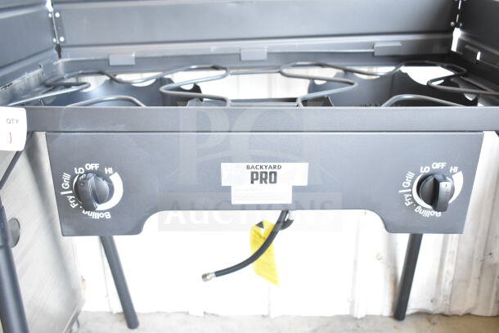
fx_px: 457
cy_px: 166
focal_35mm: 33
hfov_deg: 57.2
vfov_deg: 40.0
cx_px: 250
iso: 1600
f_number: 4
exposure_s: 1/60
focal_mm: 22
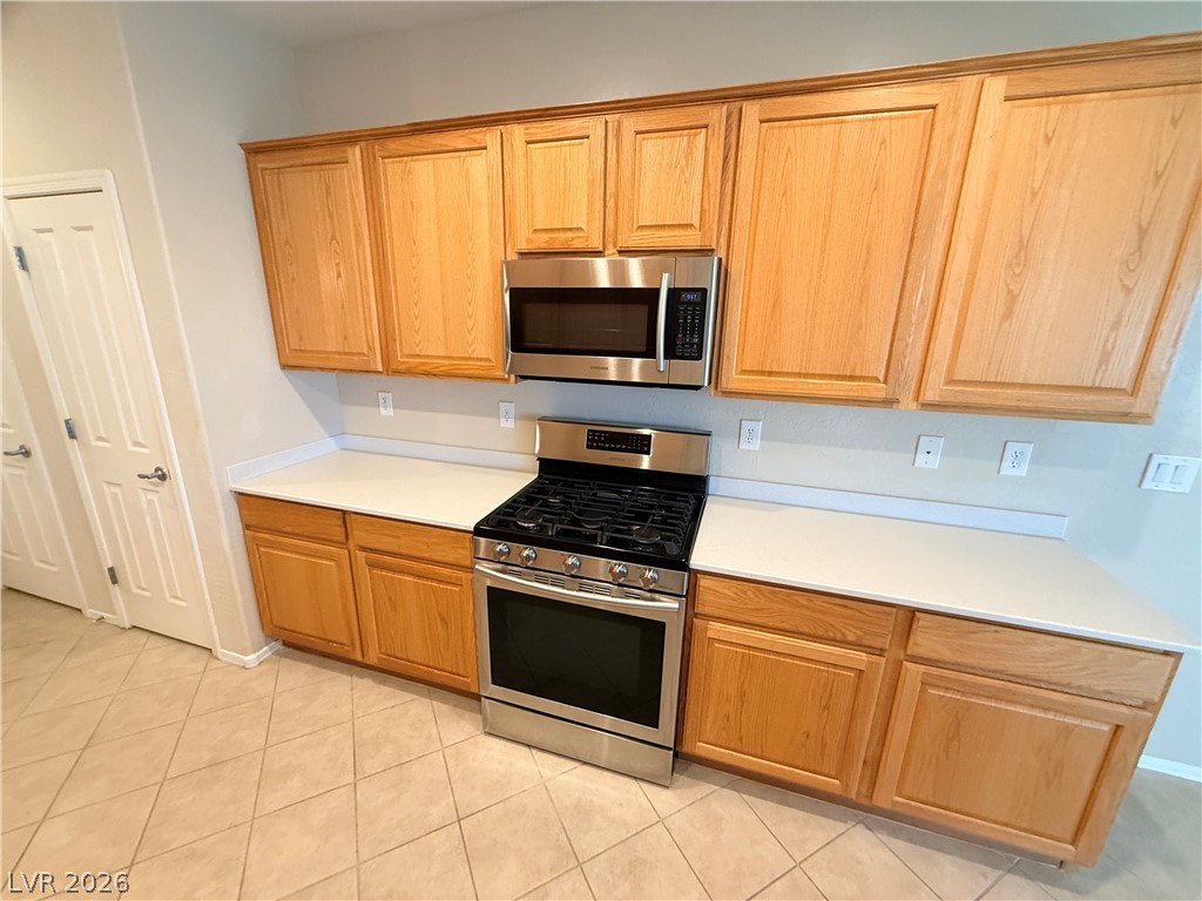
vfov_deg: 85.7
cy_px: 450
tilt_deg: -14.1
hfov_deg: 102.1
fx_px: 486
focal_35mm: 14
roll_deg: -1.2
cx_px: 601
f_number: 2.2
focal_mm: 2.22
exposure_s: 1/60
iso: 400
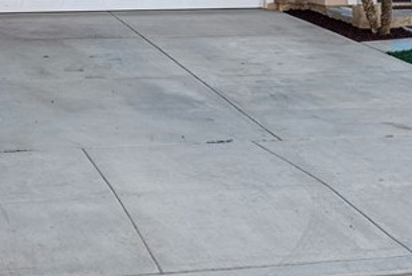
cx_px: 289
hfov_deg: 21.8
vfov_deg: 14.0
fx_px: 1065
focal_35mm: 93
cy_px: -109
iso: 100
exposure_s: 1/15
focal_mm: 28
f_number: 8
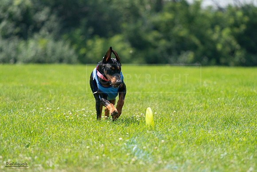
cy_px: 86
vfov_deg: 4.2
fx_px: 2349
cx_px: 128
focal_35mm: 329
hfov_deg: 6.3
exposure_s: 1/3200
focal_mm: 329
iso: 1250
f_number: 6.3
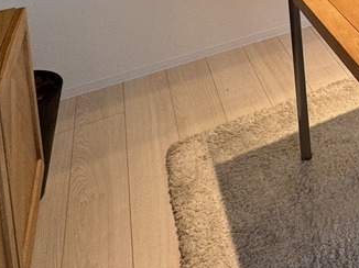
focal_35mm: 55
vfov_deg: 20.5
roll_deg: +2.4
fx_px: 570
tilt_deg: -5.1
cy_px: -185
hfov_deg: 26.2
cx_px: 531
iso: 80
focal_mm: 2.22
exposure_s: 1/100
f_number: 2.2
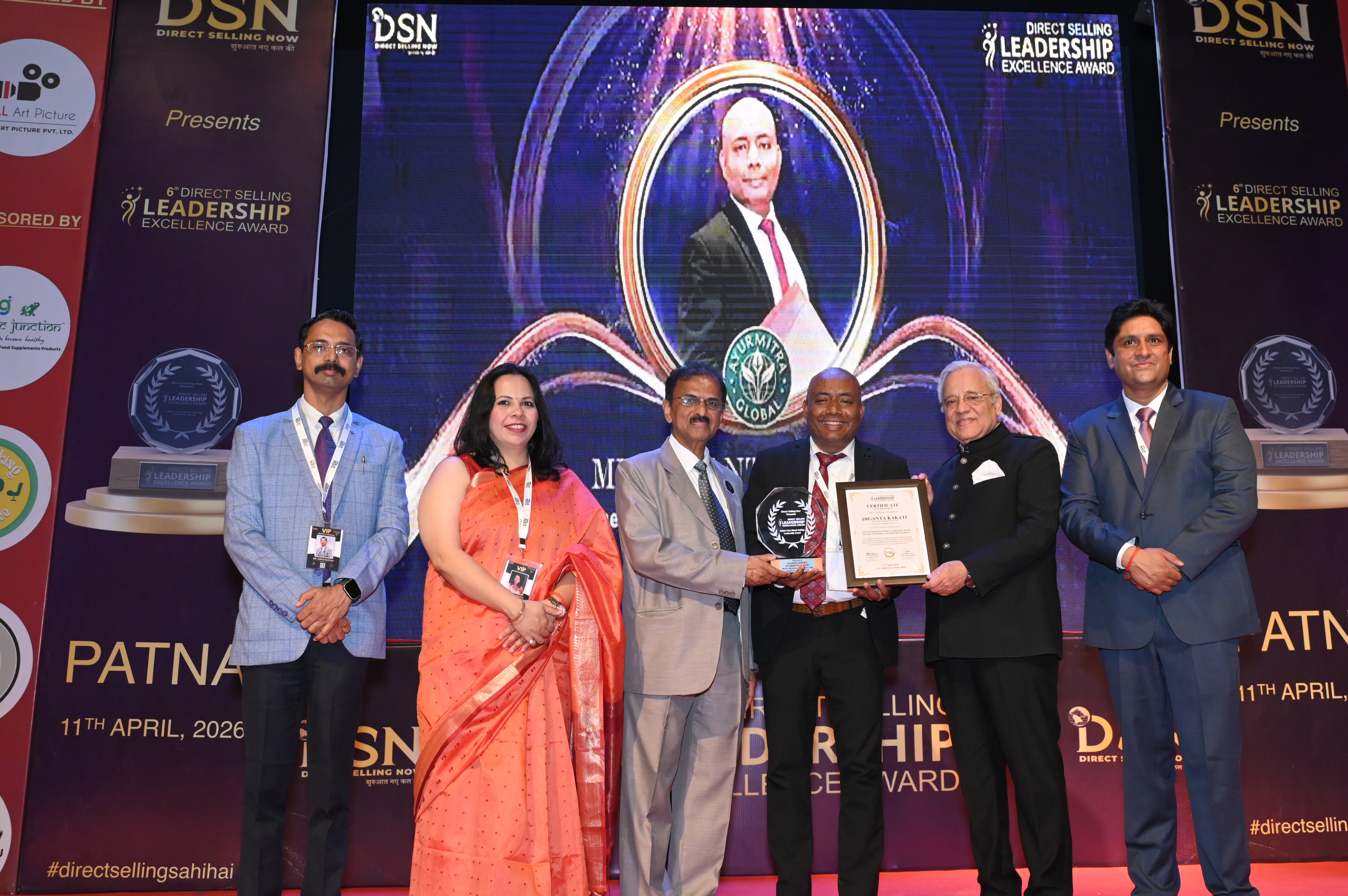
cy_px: 456
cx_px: 779
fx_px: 1369
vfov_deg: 36.3
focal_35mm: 37
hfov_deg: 52.2
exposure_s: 1/160
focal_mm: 31.5
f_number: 6.3
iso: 2500
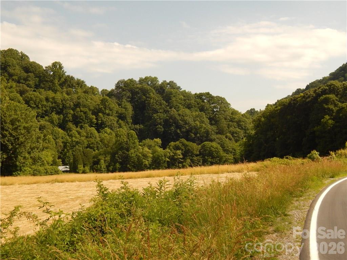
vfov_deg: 29.7
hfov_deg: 38.9
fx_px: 491
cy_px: 130
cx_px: 174
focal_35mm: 49
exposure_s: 1/800
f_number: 7.4
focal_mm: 8.6
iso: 400
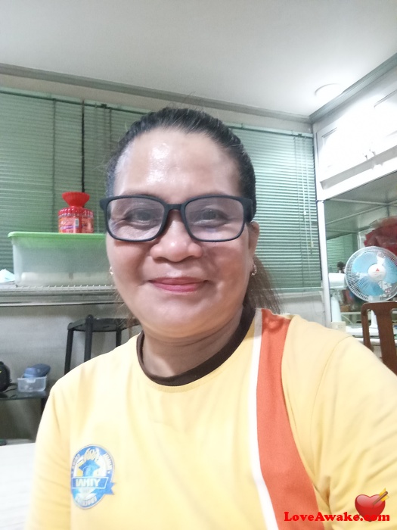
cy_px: 265
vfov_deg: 67.3
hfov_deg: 53.1
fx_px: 398
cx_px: 198
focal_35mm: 26
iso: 1020
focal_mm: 2.79
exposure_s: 1/20
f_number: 2.05
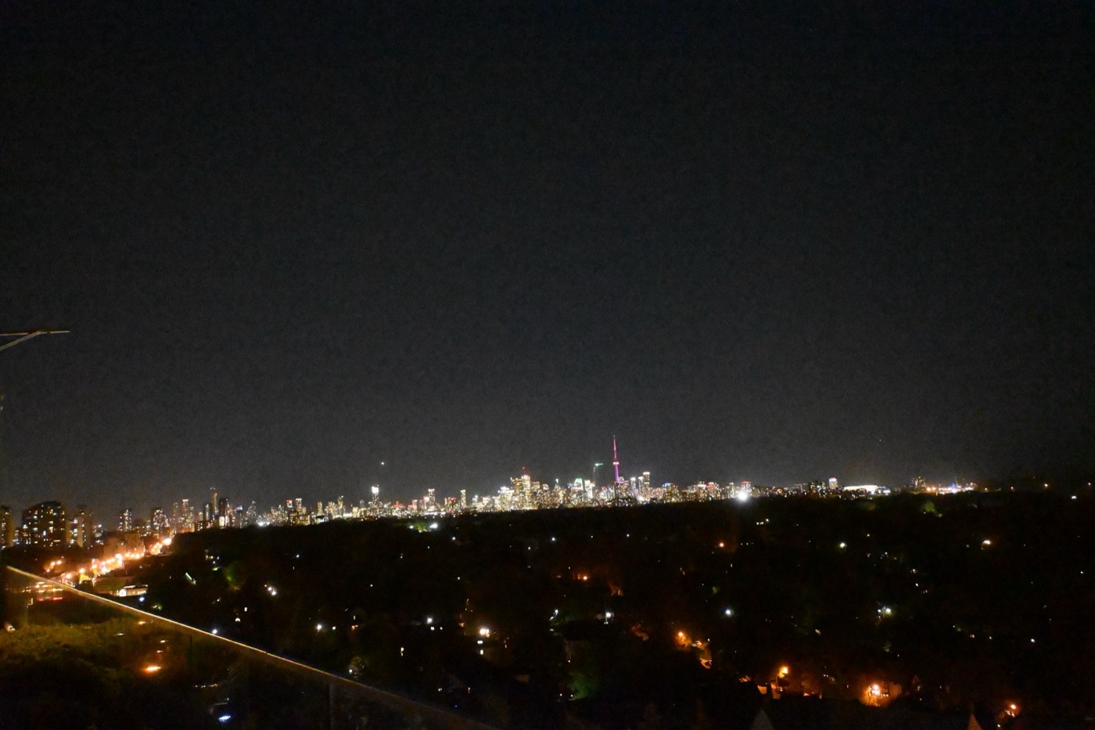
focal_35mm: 34
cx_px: 548
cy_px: 365
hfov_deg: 55.1
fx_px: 1049
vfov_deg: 38.4
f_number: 4.2
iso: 45600
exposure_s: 1/40
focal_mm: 23
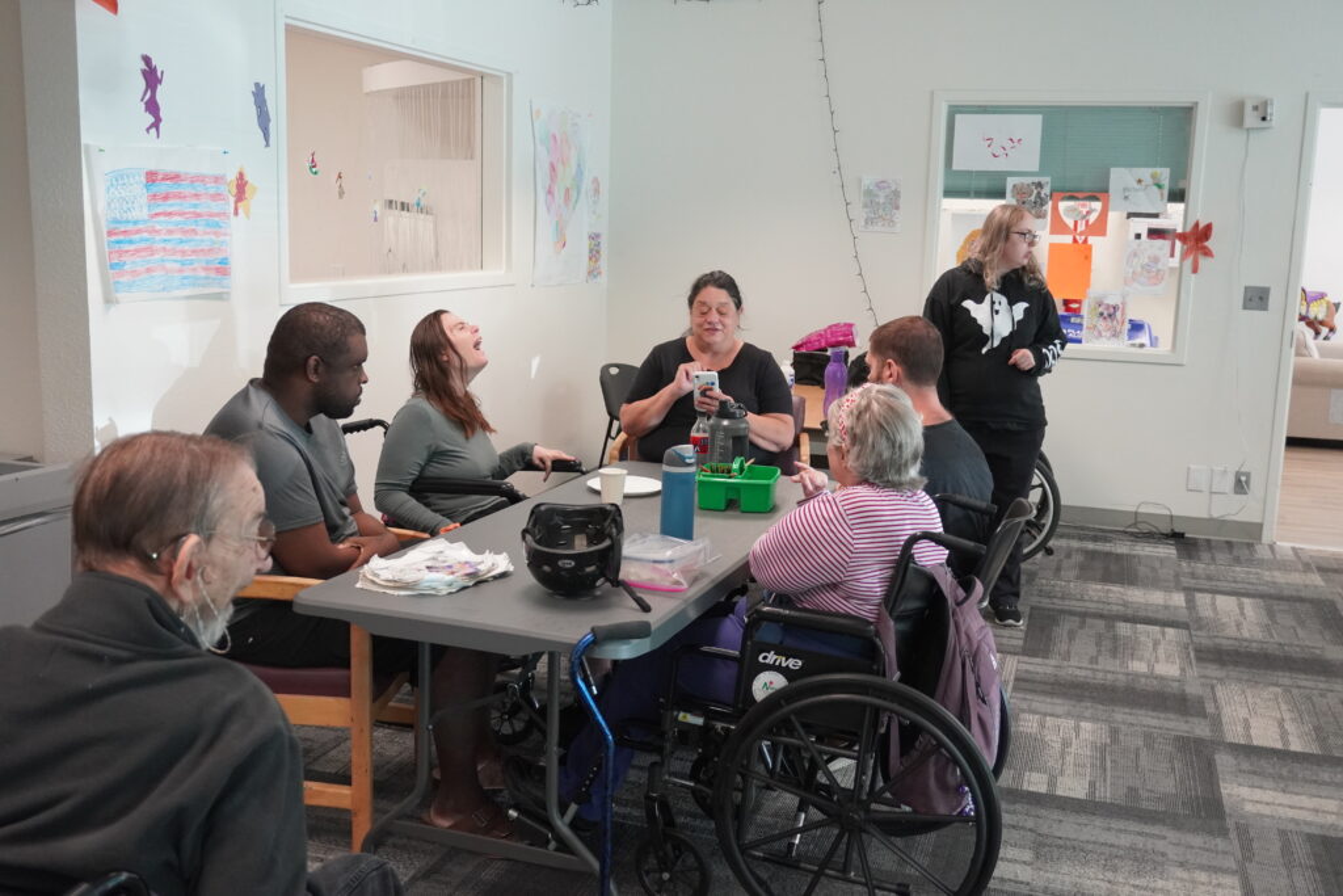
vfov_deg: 35.5
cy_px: 448
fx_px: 1399
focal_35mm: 38
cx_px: 672
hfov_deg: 51.3
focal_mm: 25
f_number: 4
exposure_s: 1/200
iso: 2000
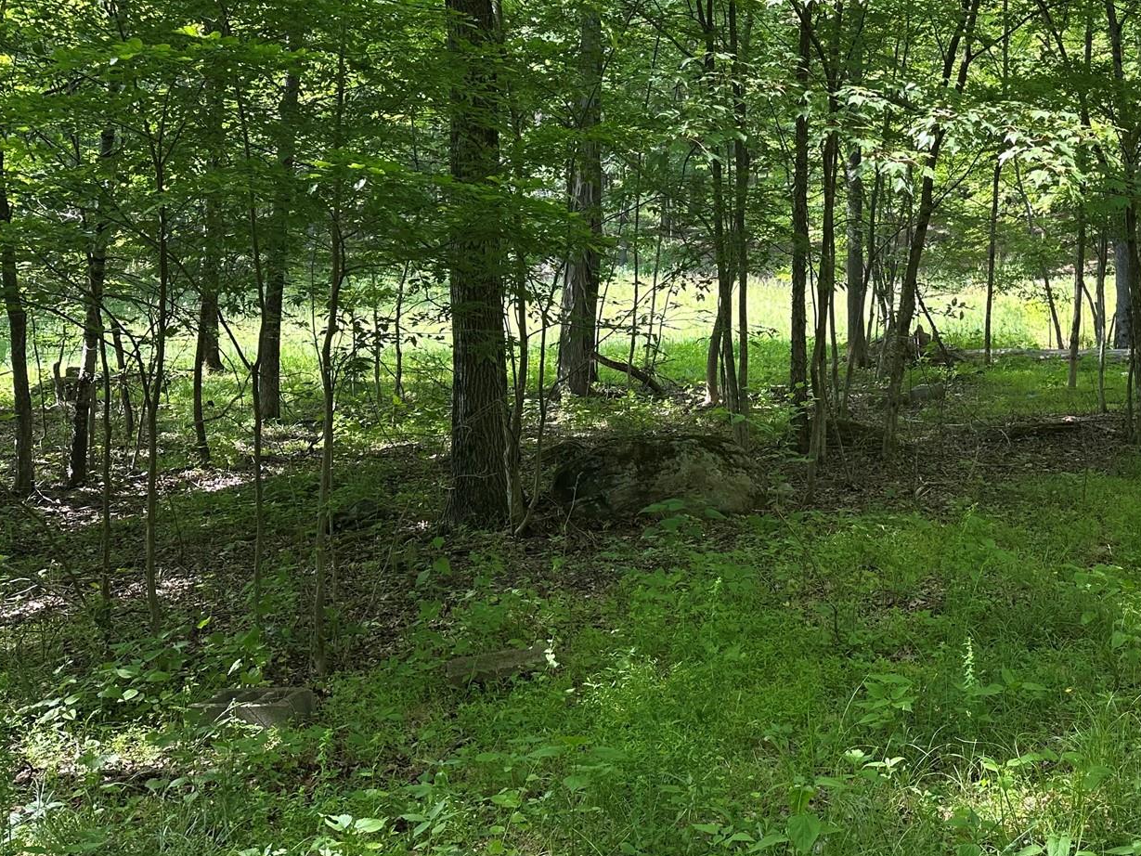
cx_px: 913
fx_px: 1319
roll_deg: -2.6
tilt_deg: +0.3
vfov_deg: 35.6
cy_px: 282
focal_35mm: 40
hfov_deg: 44.5
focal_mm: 6.86
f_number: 1.78
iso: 64
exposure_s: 1/213
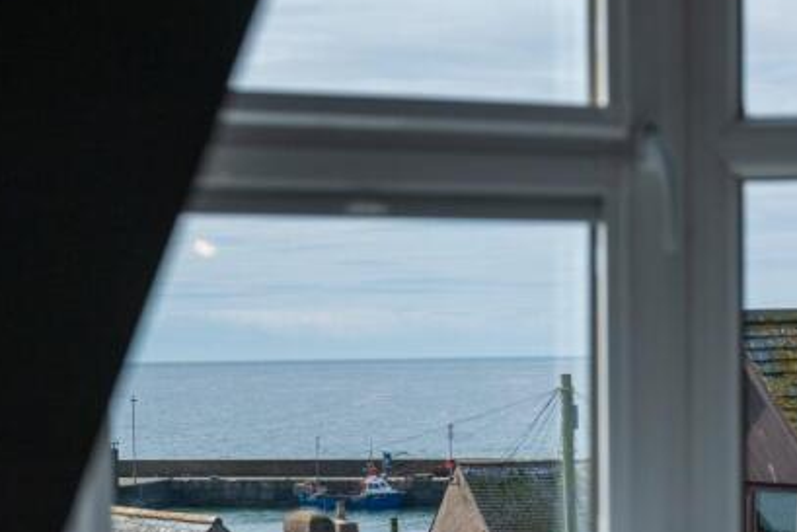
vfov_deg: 11.4
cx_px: 375
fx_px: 2657
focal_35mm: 120
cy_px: 395
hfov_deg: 17.1
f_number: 4
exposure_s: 1/5000
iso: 200
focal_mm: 50
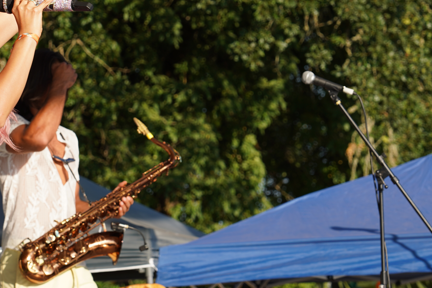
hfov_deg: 10.9
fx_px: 2268
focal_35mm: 189
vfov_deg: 7.3
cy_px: 70
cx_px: 185
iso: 100
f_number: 6.3
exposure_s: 1/200
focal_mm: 105
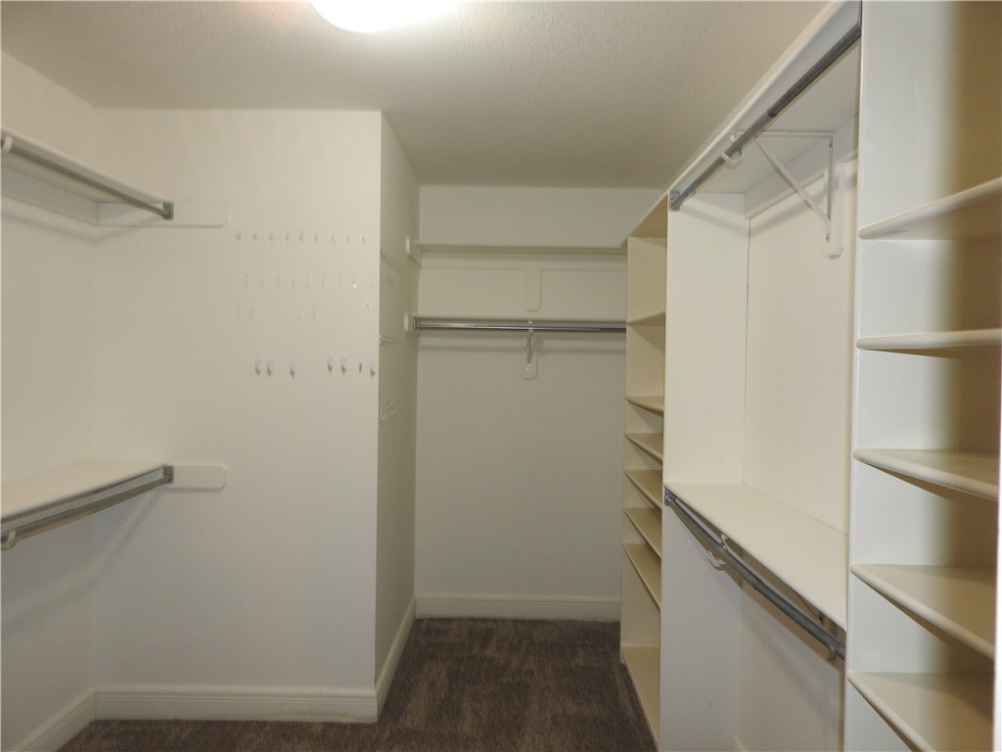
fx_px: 695
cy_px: 376
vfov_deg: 56.8
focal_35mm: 24
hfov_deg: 71.6
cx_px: 501
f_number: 3.3
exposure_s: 1/30
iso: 200
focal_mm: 4.3
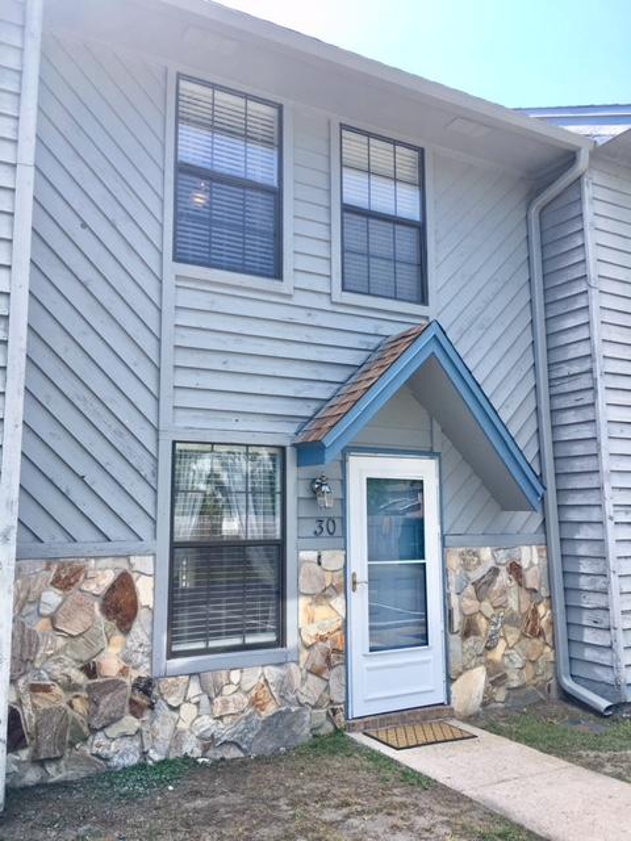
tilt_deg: +10.5
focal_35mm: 29
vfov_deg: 61.7
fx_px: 705
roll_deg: +0.2
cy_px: 420
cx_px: 316
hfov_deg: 48.2
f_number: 2.2
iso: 25
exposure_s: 1/587
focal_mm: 4.15
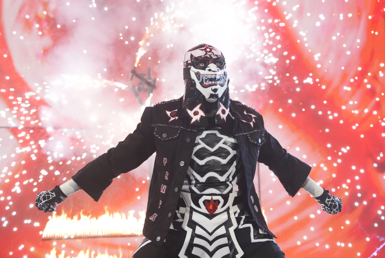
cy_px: 129
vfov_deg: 23.8
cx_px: 192
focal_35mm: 57
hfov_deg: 35.0
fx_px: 610
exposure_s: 1/640
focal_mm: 57
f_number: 4
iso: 5000
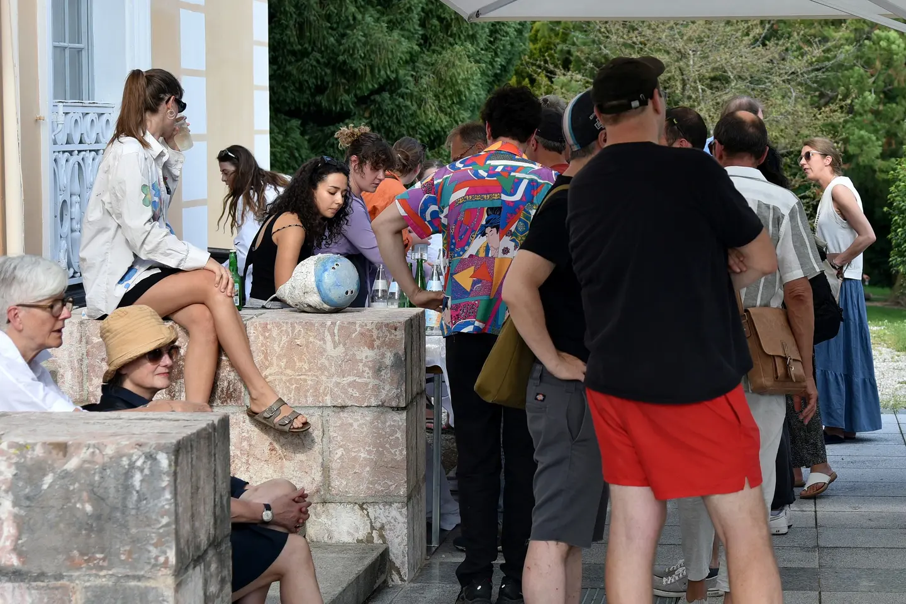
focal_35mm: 62
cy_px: 302
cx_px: 453
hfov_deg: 32.4
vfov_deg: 21.9
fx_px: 1560
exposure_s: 1/400
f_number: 5
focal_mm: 62
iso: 160
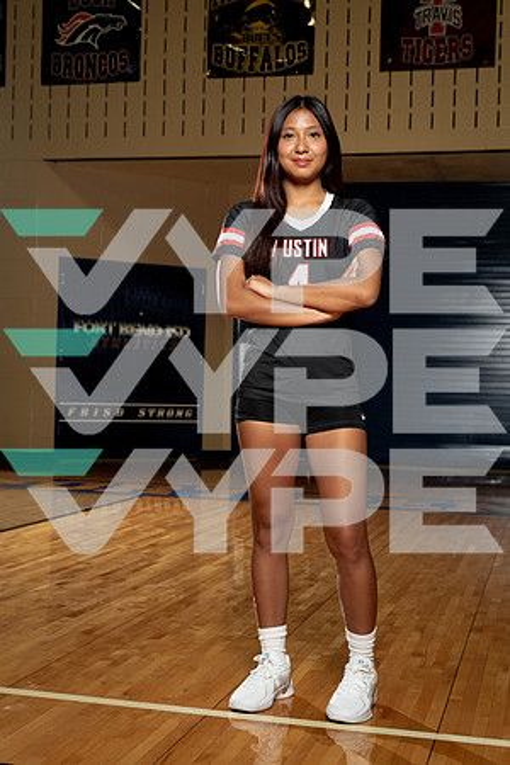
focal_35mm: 52
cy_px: 382
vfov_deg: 38.2
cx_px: 255
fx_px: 1105
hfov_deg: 26.0
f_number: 5.6
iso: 500
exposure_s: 1/250
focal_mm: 52
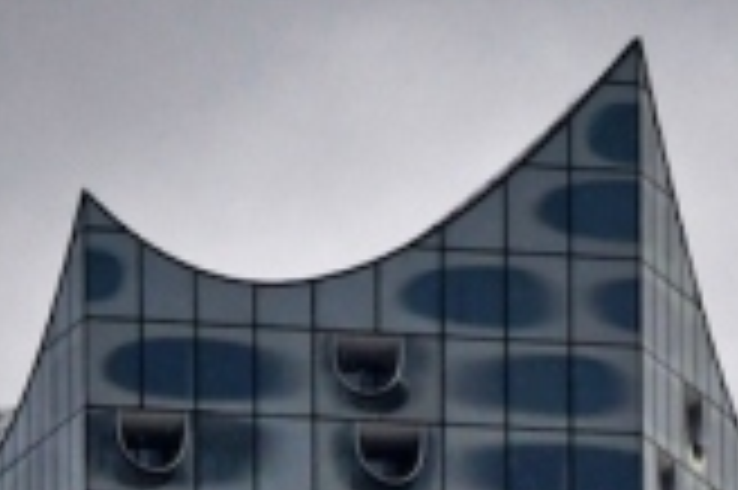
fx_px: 12021
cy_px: 998
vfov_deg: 2.3
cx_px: 590
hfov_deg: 3.5
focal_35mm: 587
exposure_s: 1/1250
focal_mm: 80
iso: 800
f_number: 9
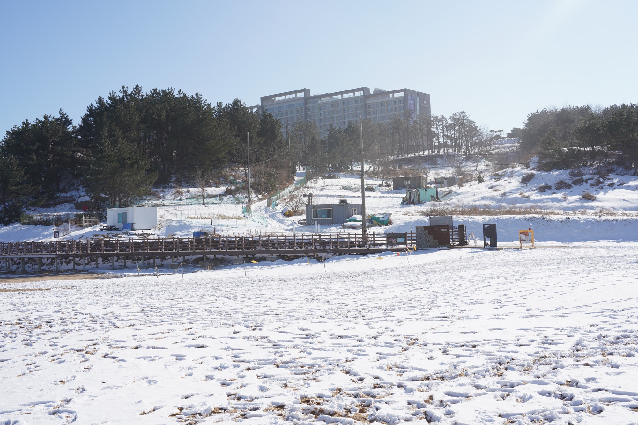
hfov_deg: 48.5
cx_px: 319
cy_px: 212
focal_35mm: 40
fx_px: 709
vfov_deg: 33.4
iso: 100
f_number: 16
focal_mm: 40
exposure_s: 1/100
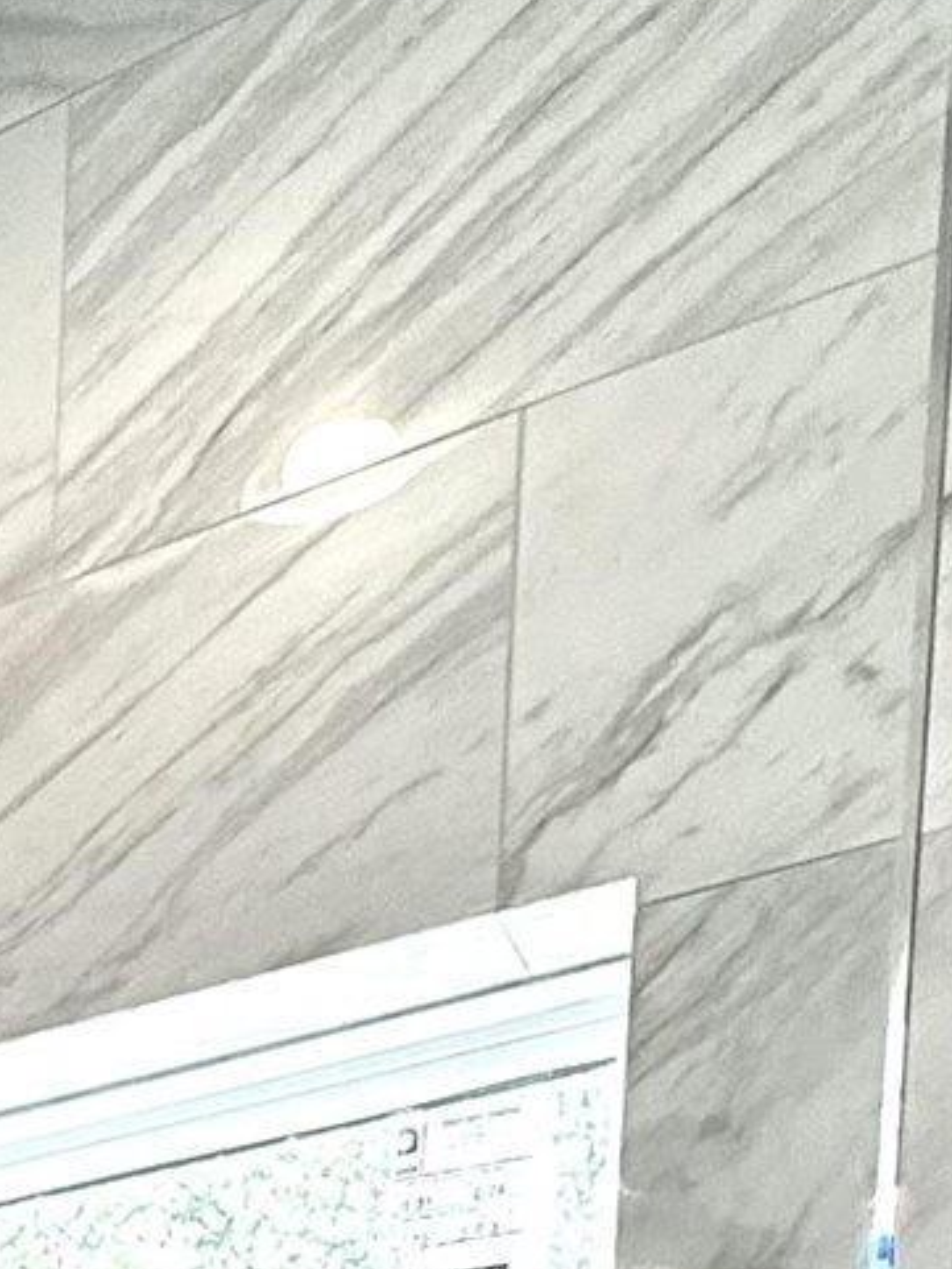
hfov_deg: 19.6
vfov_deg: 19.2
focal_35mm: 67
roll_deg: -1.3
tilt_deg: -5.9
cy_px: 2451
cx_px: -396
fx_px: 2456
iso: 160
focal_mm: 2.22
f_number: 2.2
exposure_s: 1/120
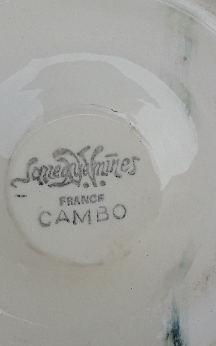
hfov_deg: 41.7
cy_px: 173
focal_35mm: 30
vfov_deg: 62.9
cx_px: 94
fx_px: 283
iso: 40
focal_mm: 3.7
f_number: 1.9
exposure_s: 1/610
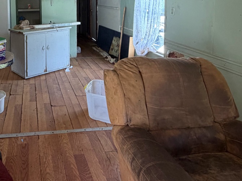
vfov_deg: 42.1
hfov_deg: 55.5
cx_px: 46
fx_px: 210
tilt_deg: -2.5
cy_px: 10
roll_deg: +2.0
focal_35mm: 30
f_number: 2.2
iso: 320
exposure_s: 1/121
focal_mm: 2.22
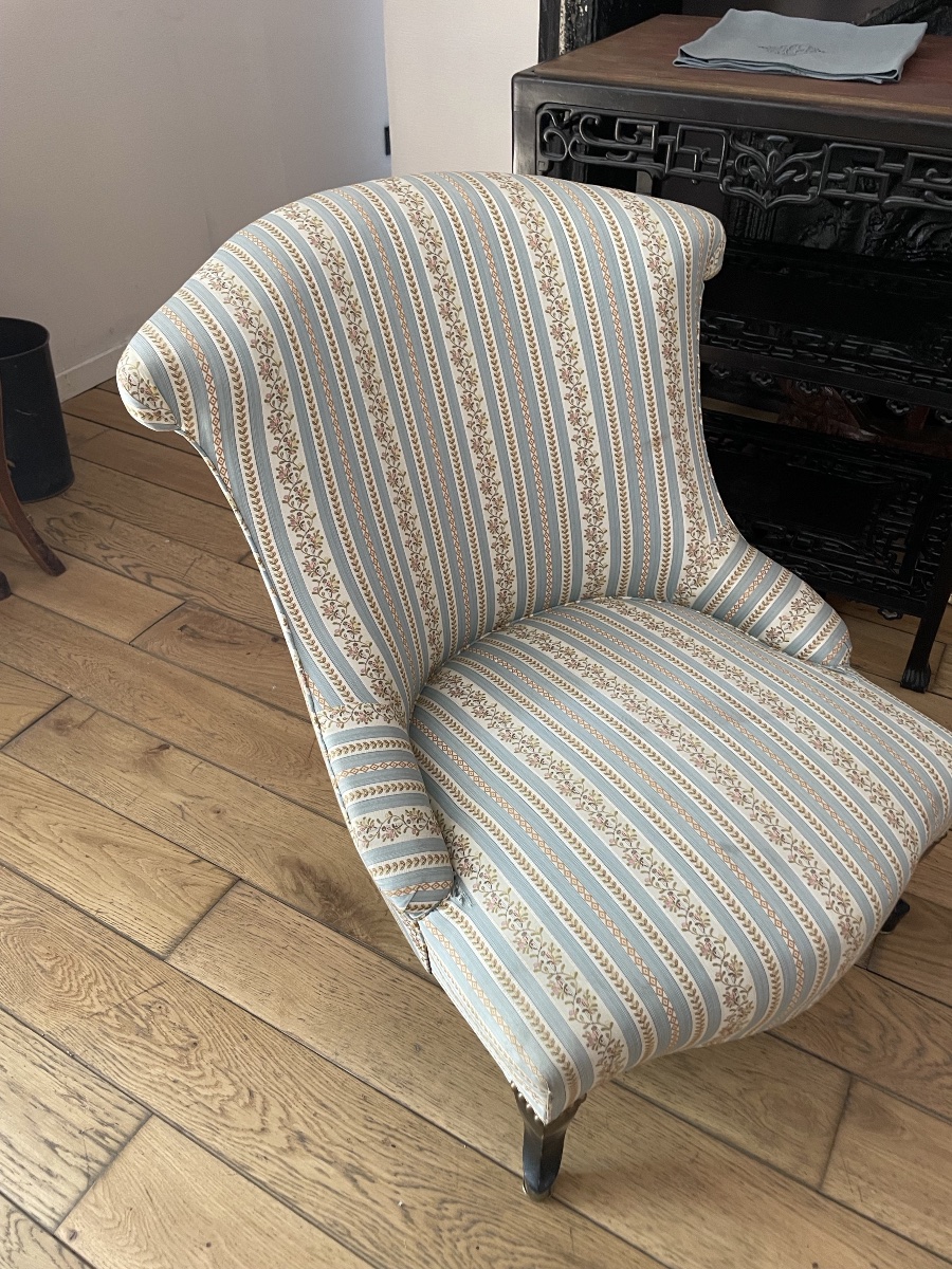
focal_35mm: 26
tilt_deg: -37.6
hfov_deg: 53.1
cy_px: 634
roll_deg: +1.2
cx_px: 476
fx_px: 953
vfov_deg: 67.3
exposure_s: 1/60
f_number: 1.6
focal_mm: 4.2
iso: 160
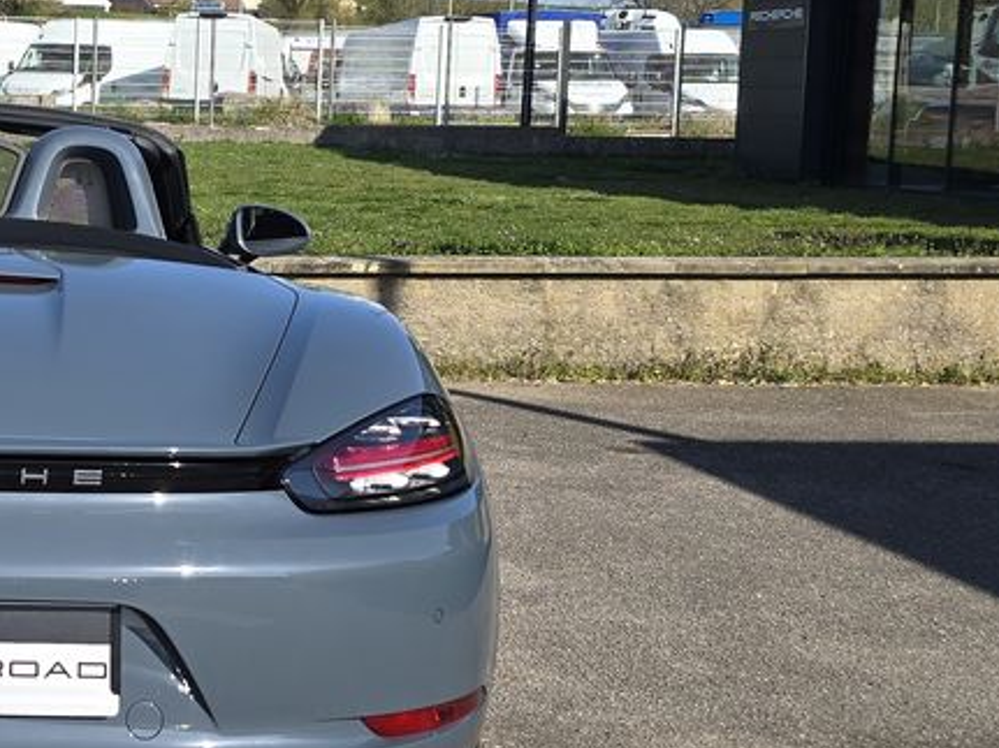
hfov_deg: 28.0
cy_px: 283
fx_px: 1846
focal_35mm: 64
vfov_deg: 22.9
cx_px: -60
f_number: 1.7
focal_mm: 6.3
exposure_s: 1/790
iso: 12
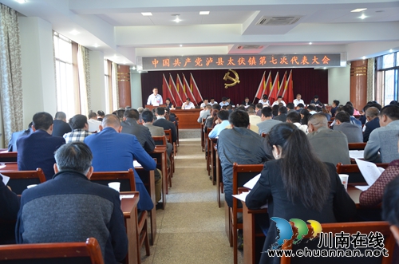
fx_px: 365
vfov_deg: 39.8
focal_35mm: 33
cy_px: 132
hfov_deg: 57.3
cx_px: 200
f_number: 3.8
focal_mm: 22
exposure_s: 1/50
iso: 800
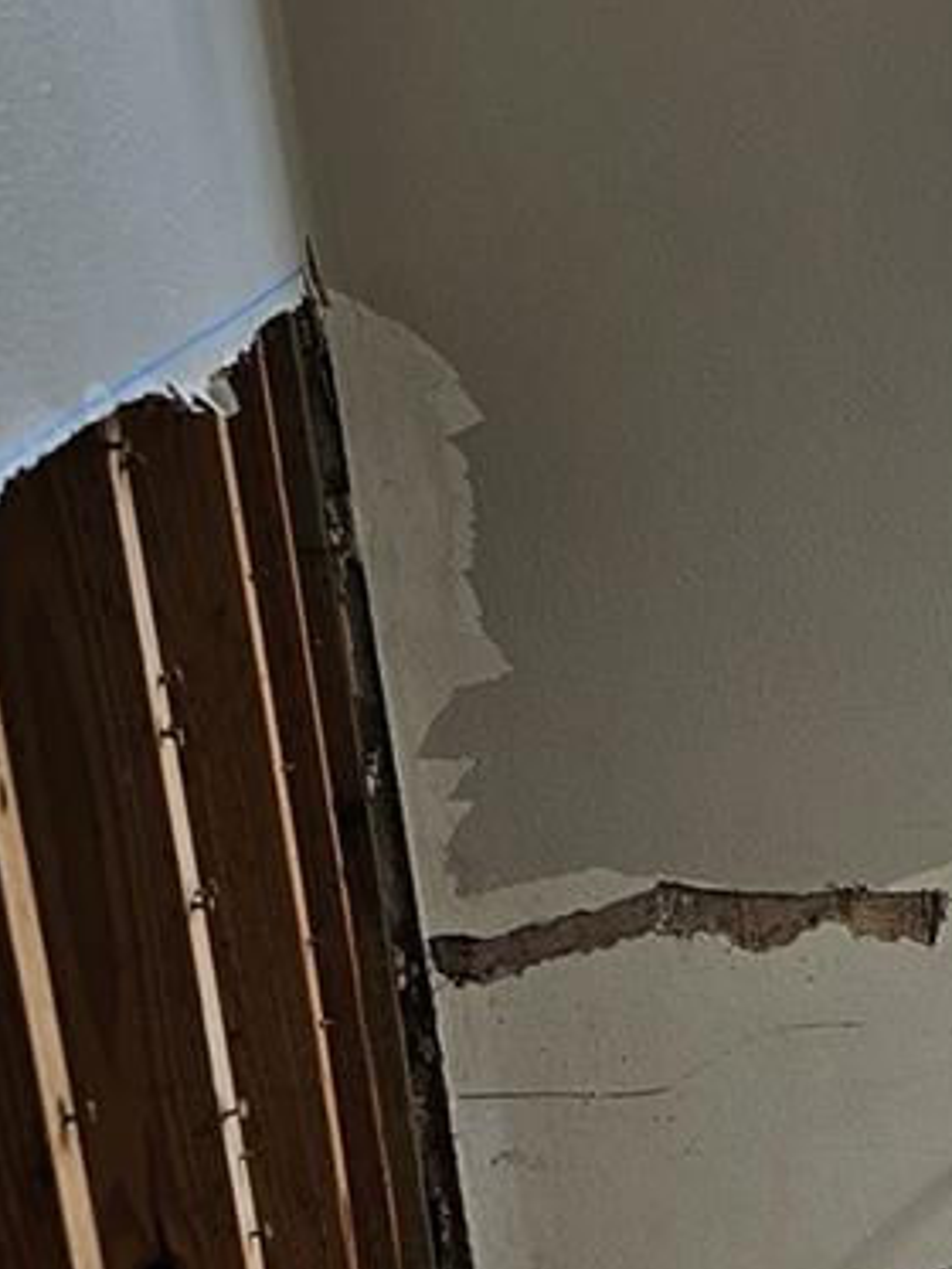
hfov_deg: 18.0
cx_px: 1391
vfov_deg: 25.9
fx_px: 2712
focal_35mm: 74
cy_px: 997
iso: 80
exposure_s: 1/180
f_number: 1.7
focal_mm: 6.3
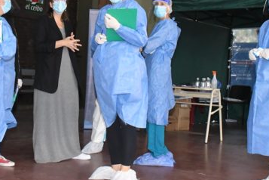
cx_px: 140
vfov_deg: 19.1
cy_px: 46
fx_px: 530
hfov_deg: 28.5
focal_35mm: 71
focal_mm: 22
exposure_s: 1/100
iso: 6400
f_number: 5.6
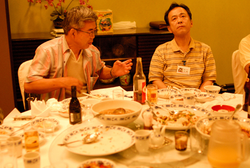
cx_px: 156
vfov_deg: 25.2
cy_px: 82
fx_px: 376
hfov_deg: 36.6
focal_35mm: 54
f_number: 2
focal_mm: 28
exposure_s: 1/90
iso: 800
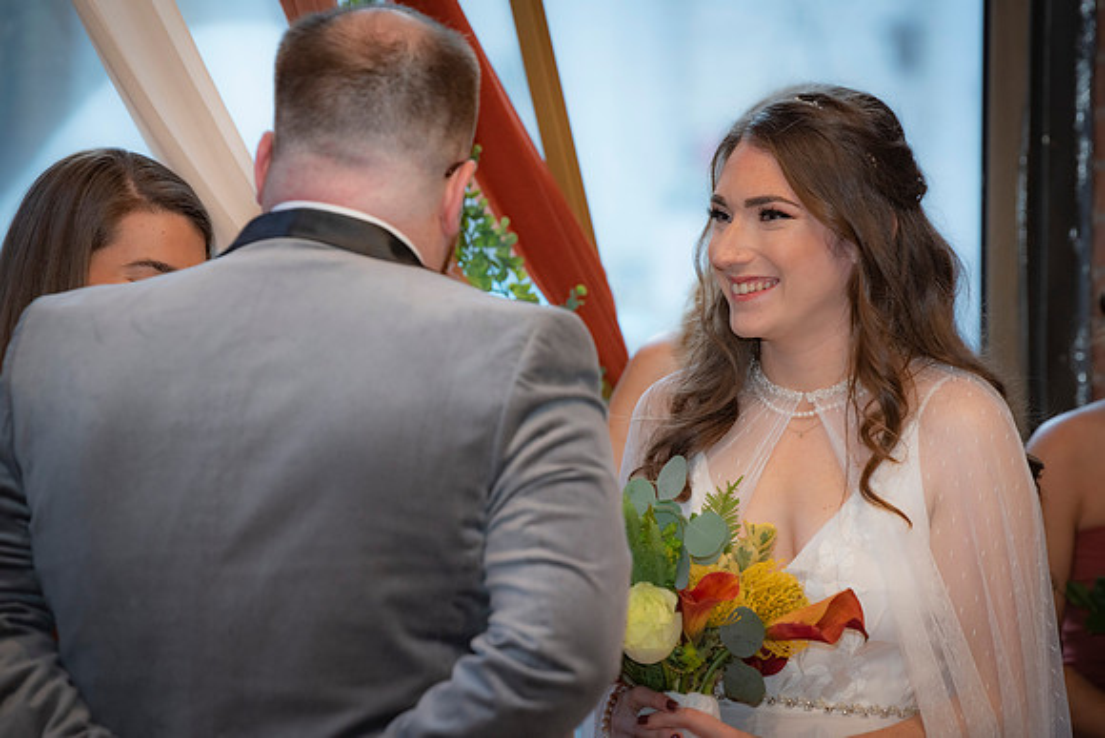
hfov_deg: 11.7
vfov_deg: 7.9
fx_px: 5373
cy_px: 369
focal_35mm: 175
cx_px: 552
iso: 800
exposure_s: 1/125
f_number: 5
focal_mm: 175
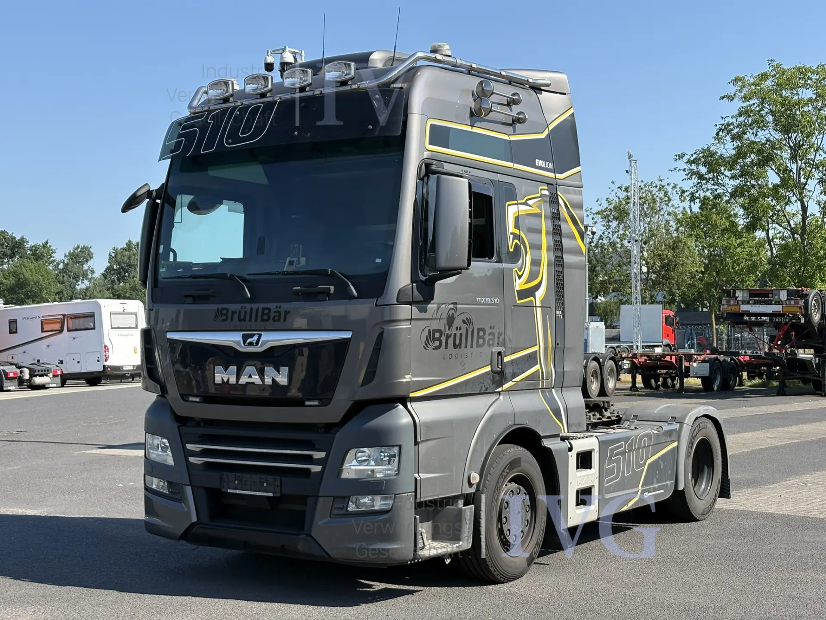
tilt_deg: +1.1
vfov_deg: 28.0
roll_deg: +1.7
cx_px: 413
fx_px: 1241
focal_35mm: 52
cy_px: 310
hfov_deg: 36.8
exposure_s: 1/1590
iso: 32
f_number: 1.6
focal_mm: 5.96
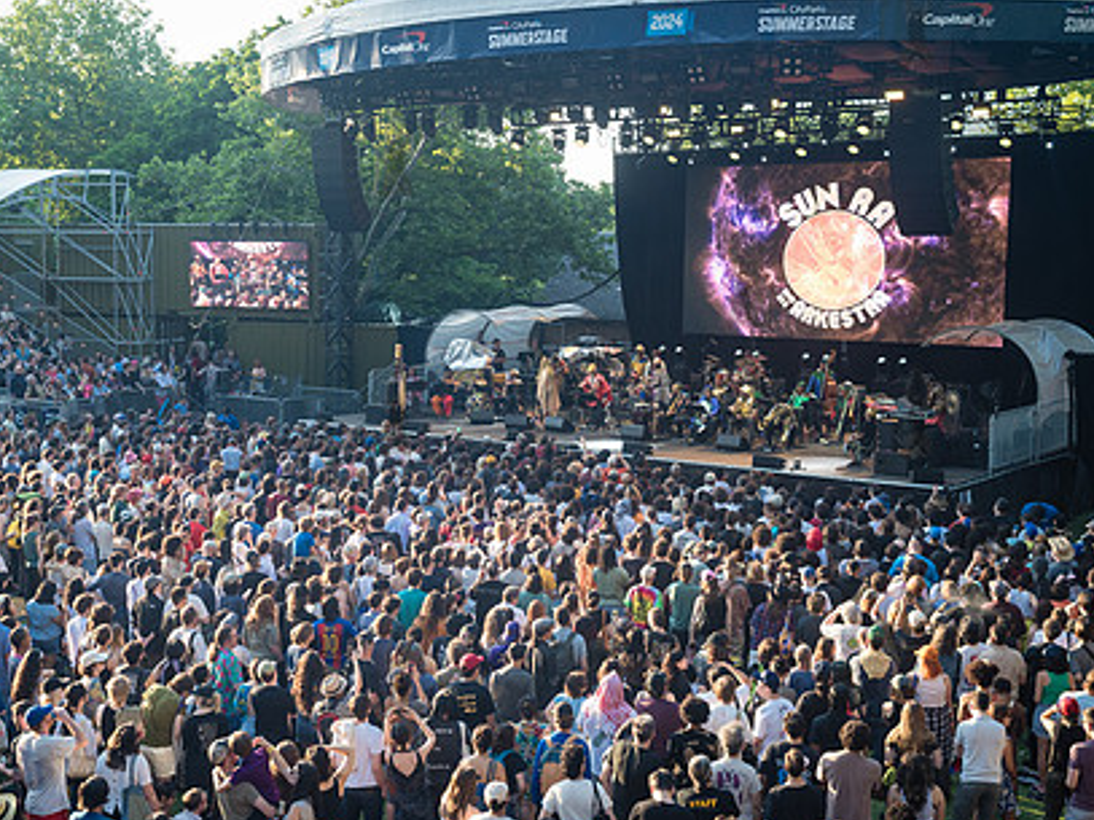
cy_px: 410
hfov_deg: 39.3
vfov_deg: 30.3
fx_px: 1517
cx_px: 395
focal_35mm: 48
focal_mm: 35
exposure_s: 1/320
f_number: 5
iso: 500
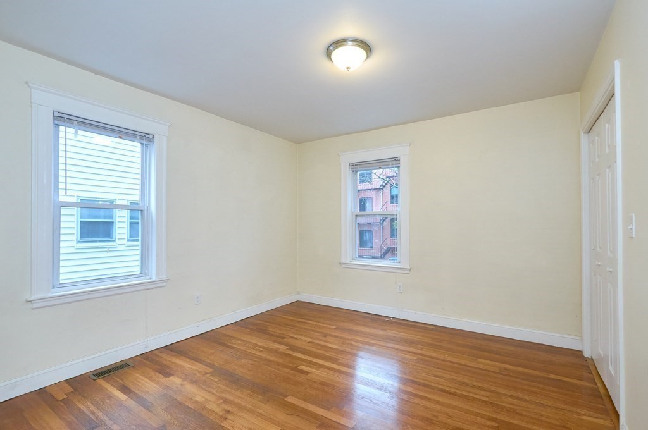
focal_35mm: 15
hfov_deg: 100.5
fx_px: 270
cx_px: 324
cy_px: 215
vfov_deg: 77.2
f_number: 5.6
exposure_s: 1/50
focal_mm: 10
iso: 400
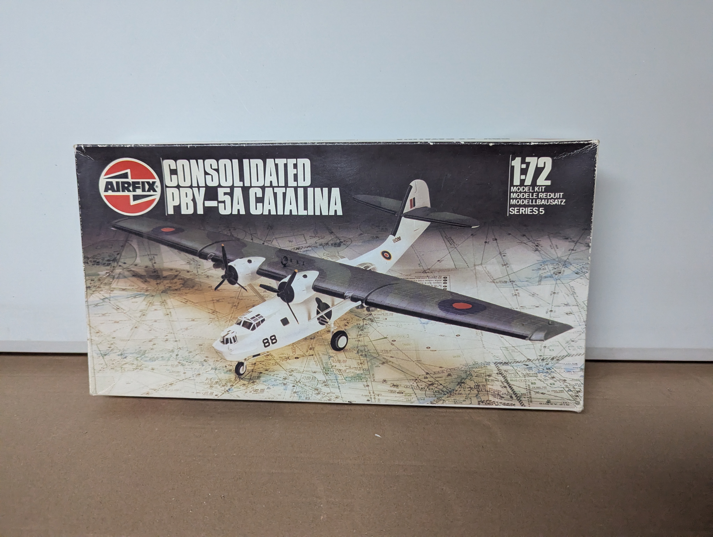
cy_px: 268
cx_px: 356
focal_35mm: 24
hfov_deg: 71.5
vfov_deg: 56.9
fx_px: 495
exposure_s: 1/275
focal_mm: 6.81
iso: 1273
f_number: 1.85
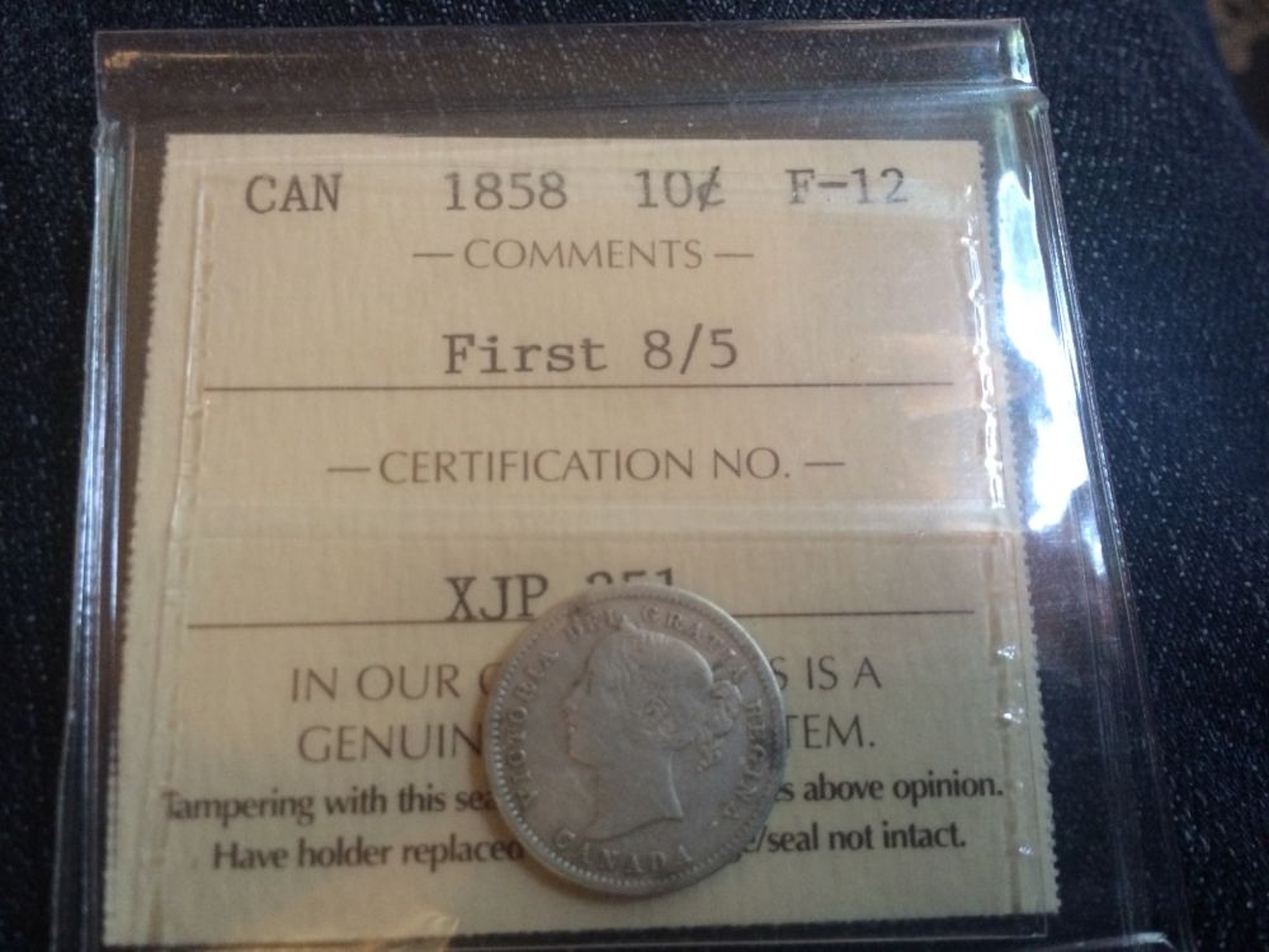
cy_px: 476
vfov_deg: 48.2
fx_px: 1063
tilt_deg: -57.3
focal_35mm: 29
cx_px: 634
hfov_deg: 61.7
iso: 250
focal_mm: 4.15
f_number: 2.2
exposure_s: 1/24
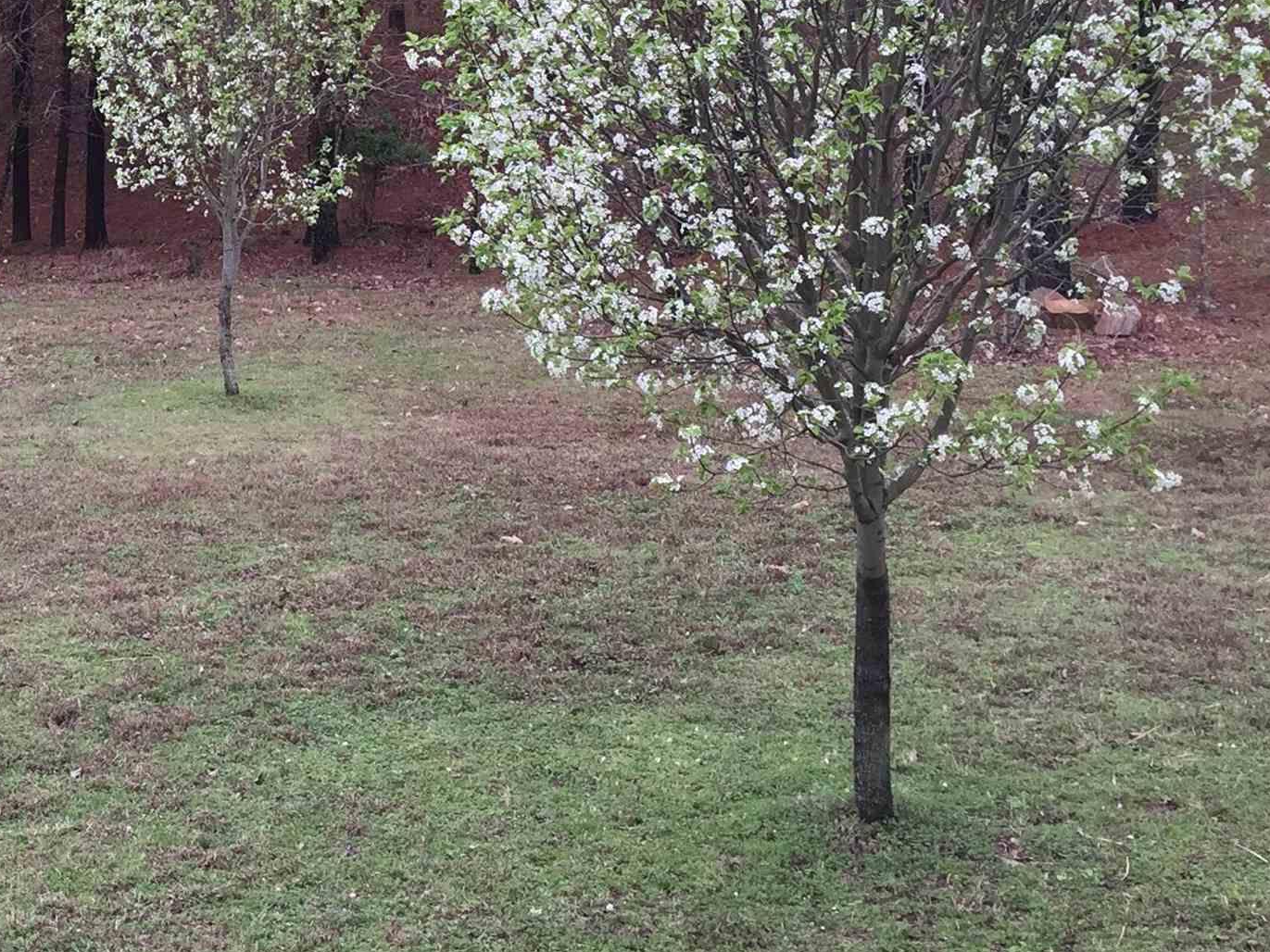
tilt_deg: -7.0
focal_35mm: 65
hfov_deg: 28.6
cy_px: 24
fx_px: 2385
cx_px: 108
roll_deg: -0.7
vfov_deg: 21.8
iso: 40
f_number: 2.2
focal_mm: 4.15
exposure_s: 1/120
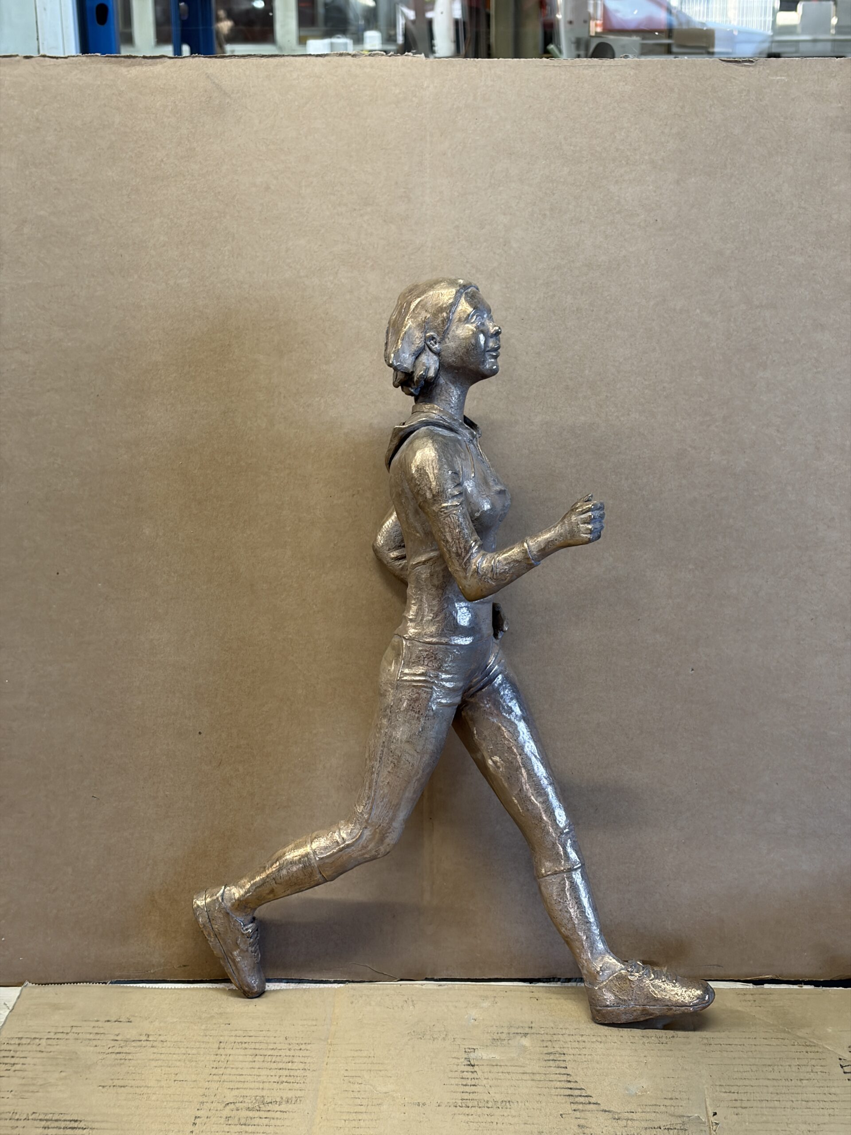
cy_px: 568
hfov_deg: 28.0
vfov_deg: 36.8
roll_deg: +1.1
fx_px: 1704
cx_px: 426
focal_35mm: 52
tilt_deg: -18.3
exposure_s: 1/50
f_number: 1.6
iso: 64
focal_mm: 5.96
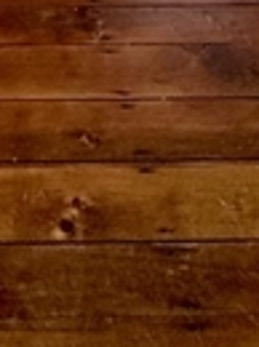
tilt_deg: -0.3
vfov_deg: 12.7
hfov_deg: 16.7
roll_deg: +0.1
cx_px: -80
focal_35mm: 83
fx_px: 831
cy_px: -614
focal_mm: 2.22
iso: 250
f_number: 2.2
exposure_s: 1/99
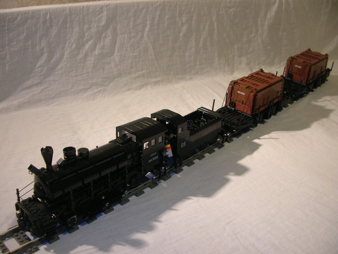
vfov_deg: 40.7
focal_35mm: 35
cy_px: 127
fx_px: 342
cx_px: 169
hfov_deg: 52.6
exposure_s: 1/5.7
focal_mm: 5.8
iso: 61
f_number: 2.8
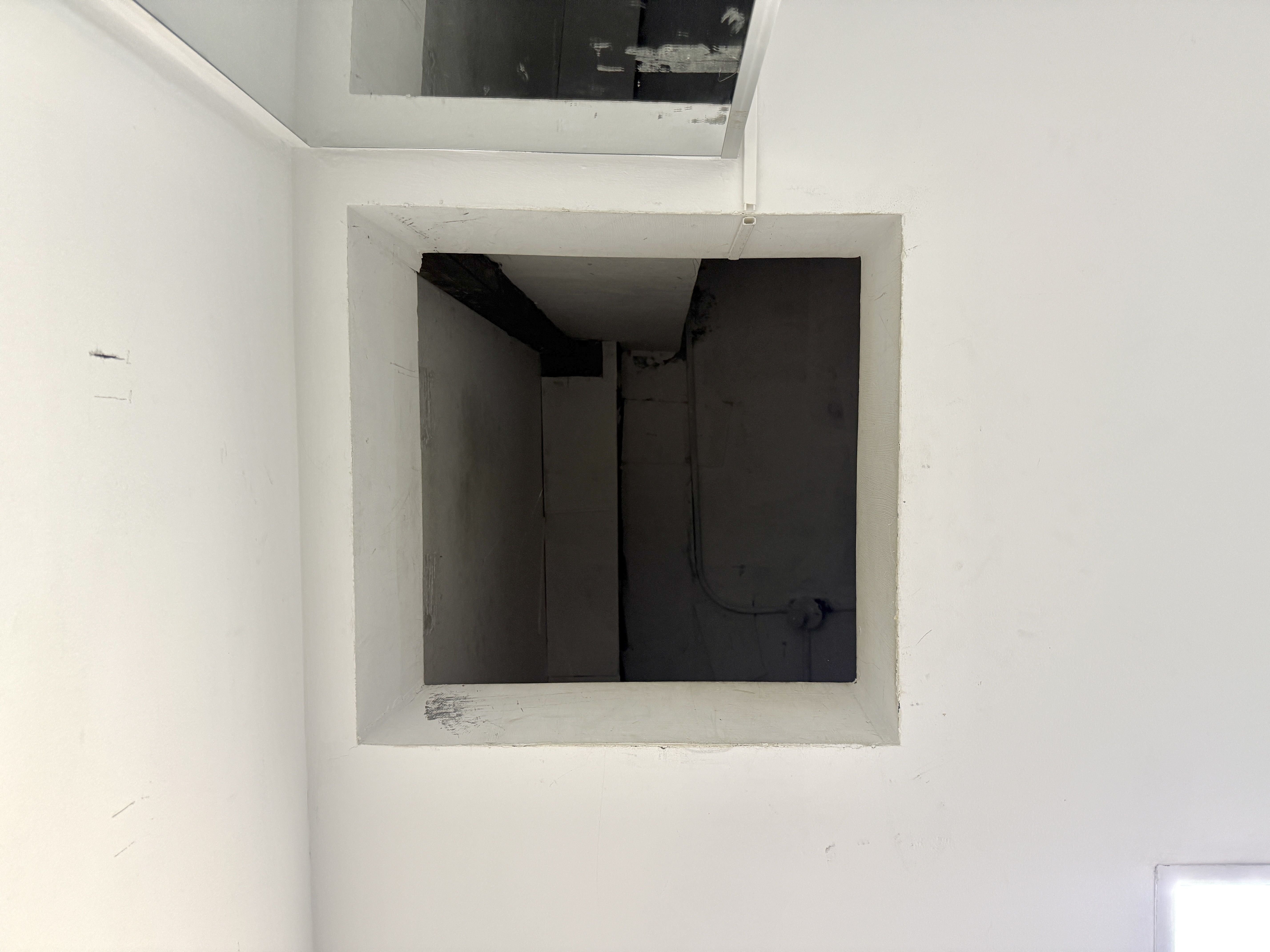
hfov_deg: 71.6
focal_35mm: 24
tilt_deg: +86.6
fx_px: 881
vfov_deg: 56.8
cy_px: 476
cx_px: 635
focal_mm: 6.76
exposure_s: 1/60
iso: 250
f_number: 1.78
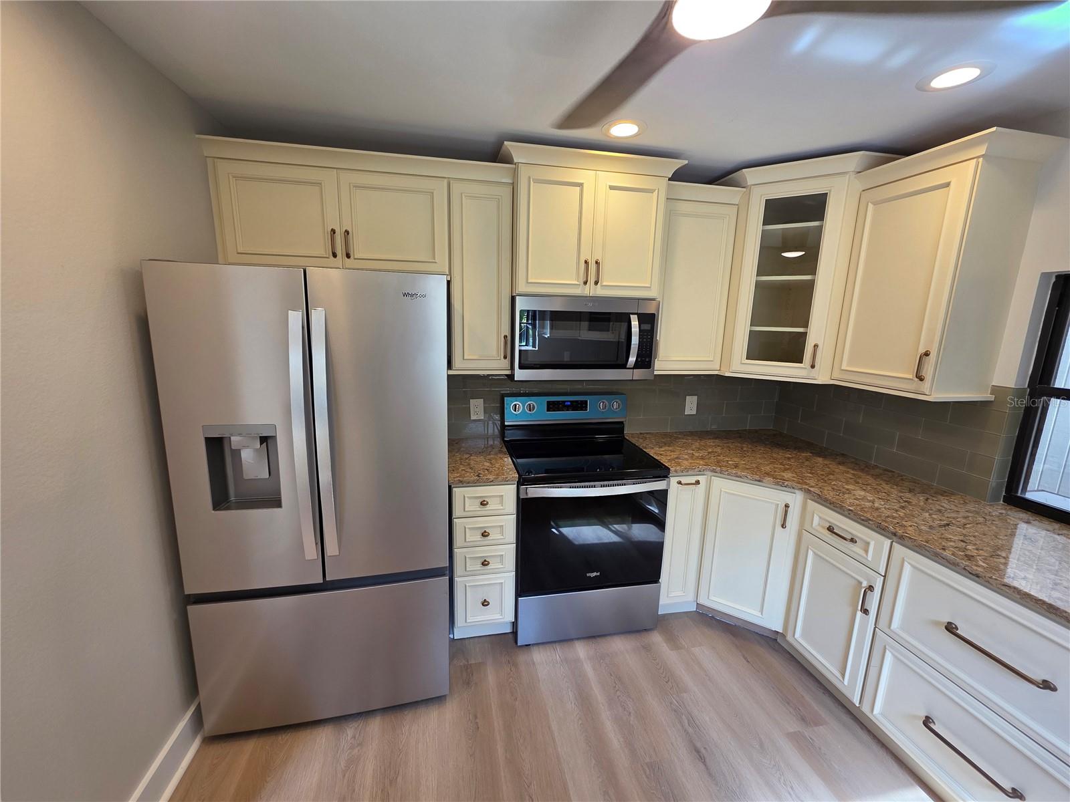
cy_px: 401
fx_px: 402
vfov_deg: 89.9
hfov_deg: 106.2
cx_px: 535
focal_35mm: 13
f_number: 1.9
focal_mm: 2.2
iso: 100
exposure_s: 1/120
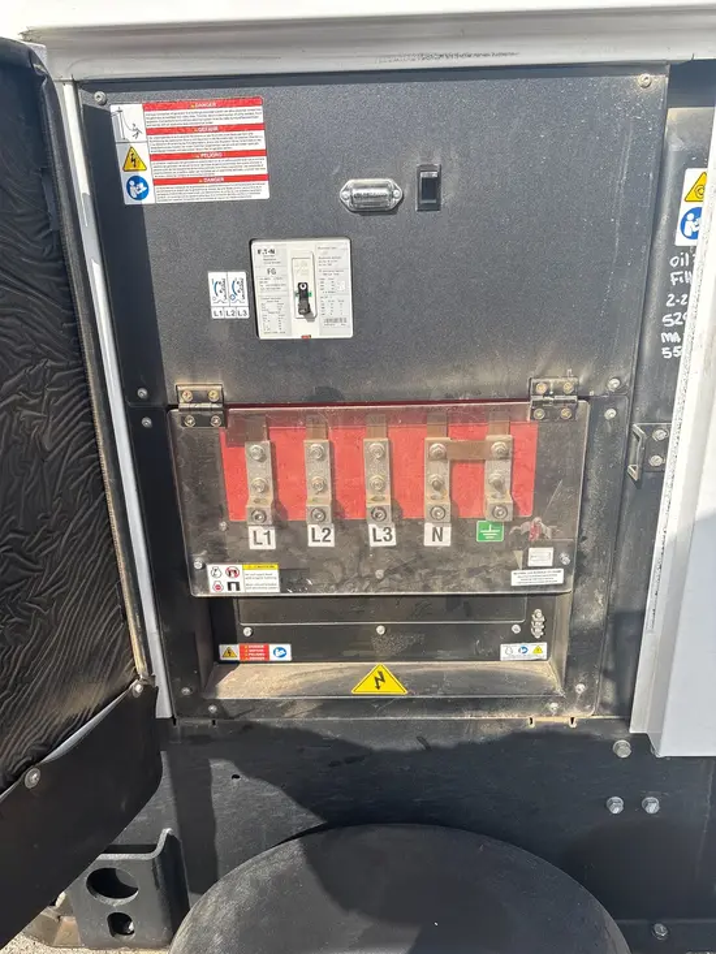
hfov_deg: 53.1
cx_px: 358
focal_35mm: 26
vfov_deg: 67.3
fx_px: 717
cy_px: 477
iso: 50
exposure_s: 1/2208
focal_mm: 5.96
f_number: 1.6
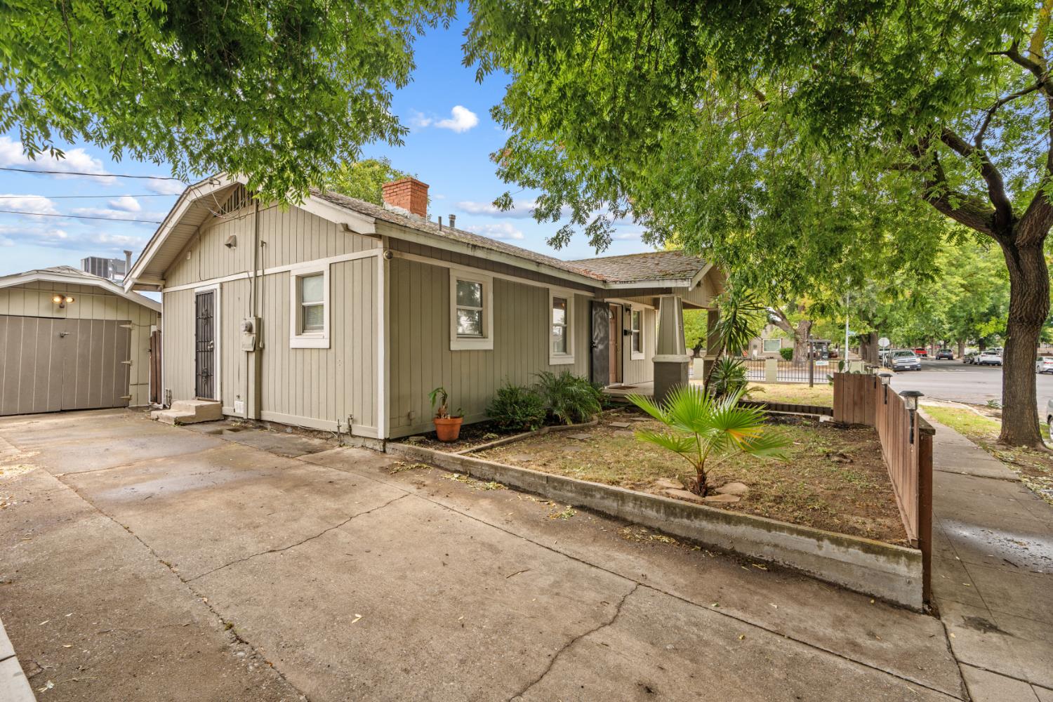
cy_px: 351
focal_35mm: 16
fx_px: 468
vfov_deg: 73.7
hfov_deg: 96.7
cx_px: 526
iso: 100
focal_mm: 16
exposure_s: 1/13
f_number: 8
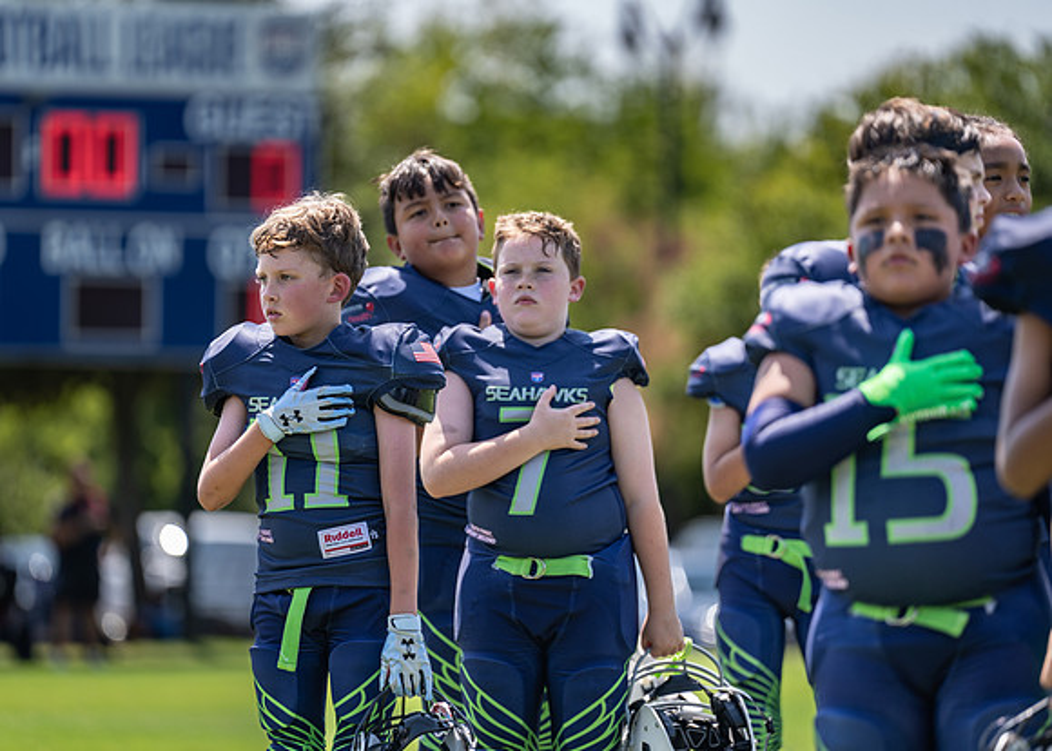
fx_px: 6588
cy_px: 377
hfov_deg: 9.1
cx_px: 479
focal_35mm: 221
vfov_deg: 6.5
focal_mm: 200
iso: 100
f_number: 2.8
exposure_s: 1/800
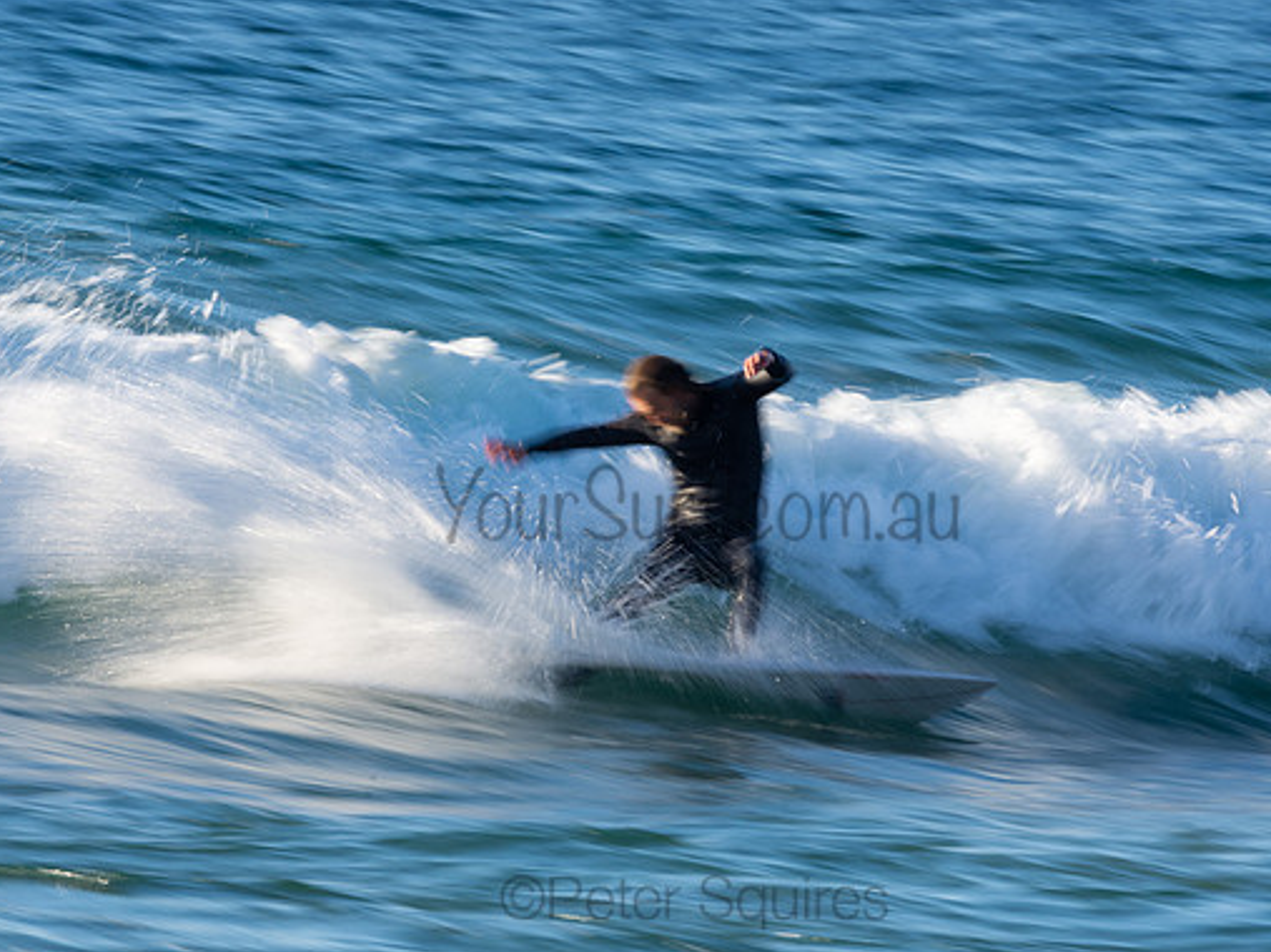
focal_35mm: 825
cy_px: 482
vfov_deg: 1.8
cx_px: 694
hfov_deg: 2.4
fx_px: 30284
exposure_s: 1/20
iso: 100
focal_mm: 500
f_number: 20
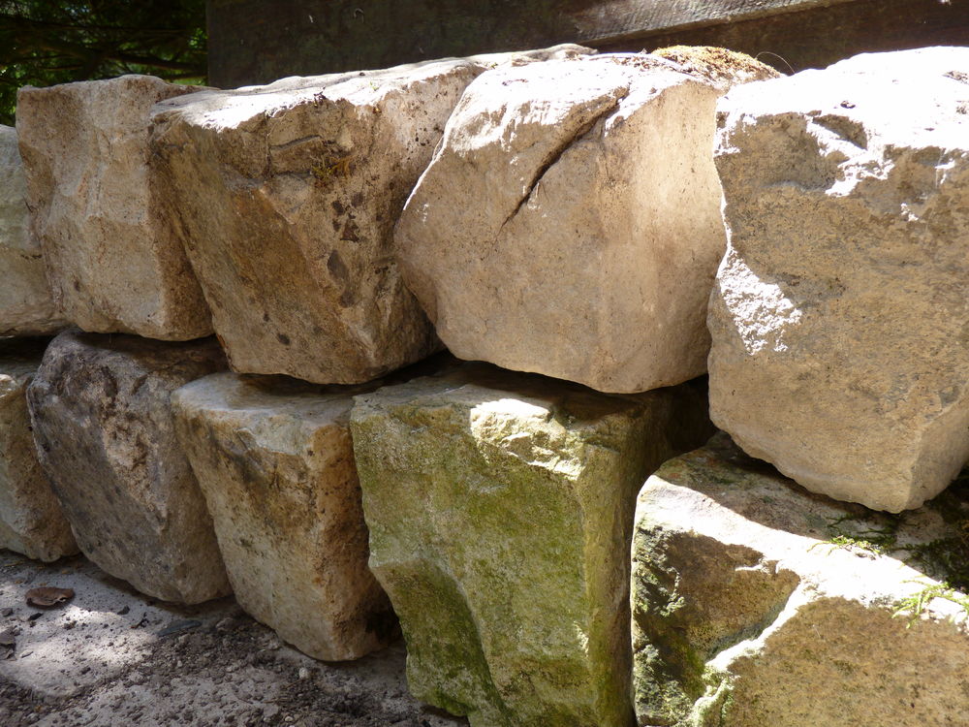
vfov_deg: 41.8
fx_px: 952
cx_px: 484
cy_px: 364
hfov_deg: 54.0
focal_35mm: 34
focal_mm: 6
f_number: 3
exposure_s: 1/80
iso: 80
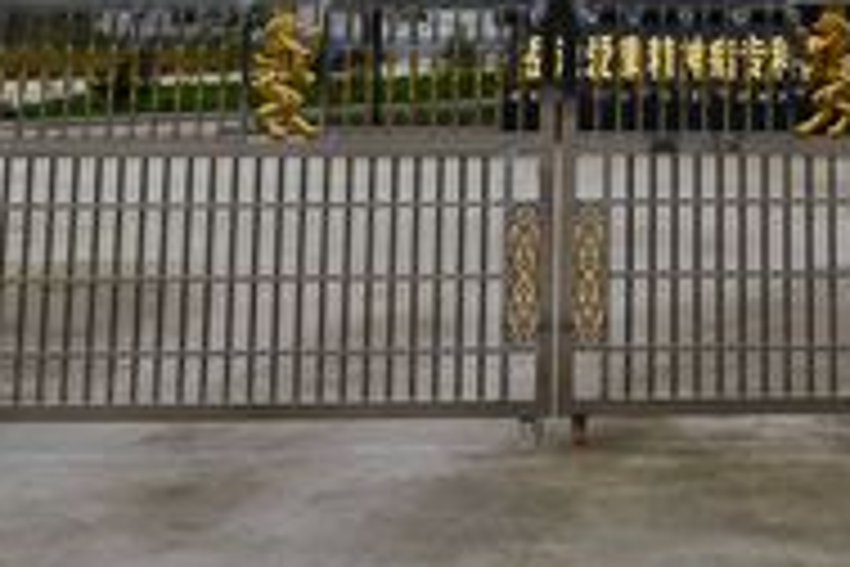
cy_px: -274
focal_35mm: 70
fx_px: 1653
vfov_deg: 17.5
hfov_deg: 27.8
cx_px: 769
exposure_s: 1/250
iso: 400
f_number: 6.3
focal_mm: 22
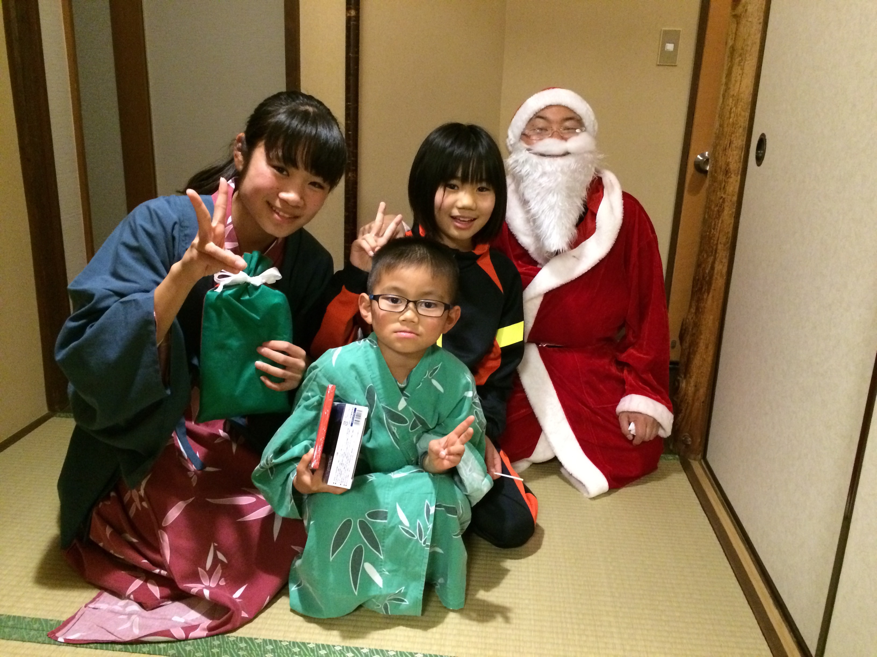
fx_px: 735
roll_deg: -1.7
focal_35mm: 29
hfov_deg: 61.7
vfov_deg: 48.2
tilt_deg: -18.7
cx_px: 438
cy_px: 328
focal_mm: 4.15
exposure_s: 1/15
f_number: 2.2
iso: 500
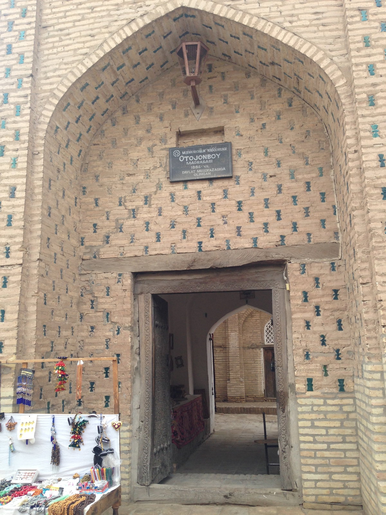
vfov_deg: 55.4
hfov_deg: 42.9
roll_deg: +1.0
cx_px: 193
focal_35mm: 33
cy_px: 258
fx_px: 491
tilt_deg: +14.6
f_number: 2.4
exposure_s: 1/267
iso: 50
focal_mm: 4.12
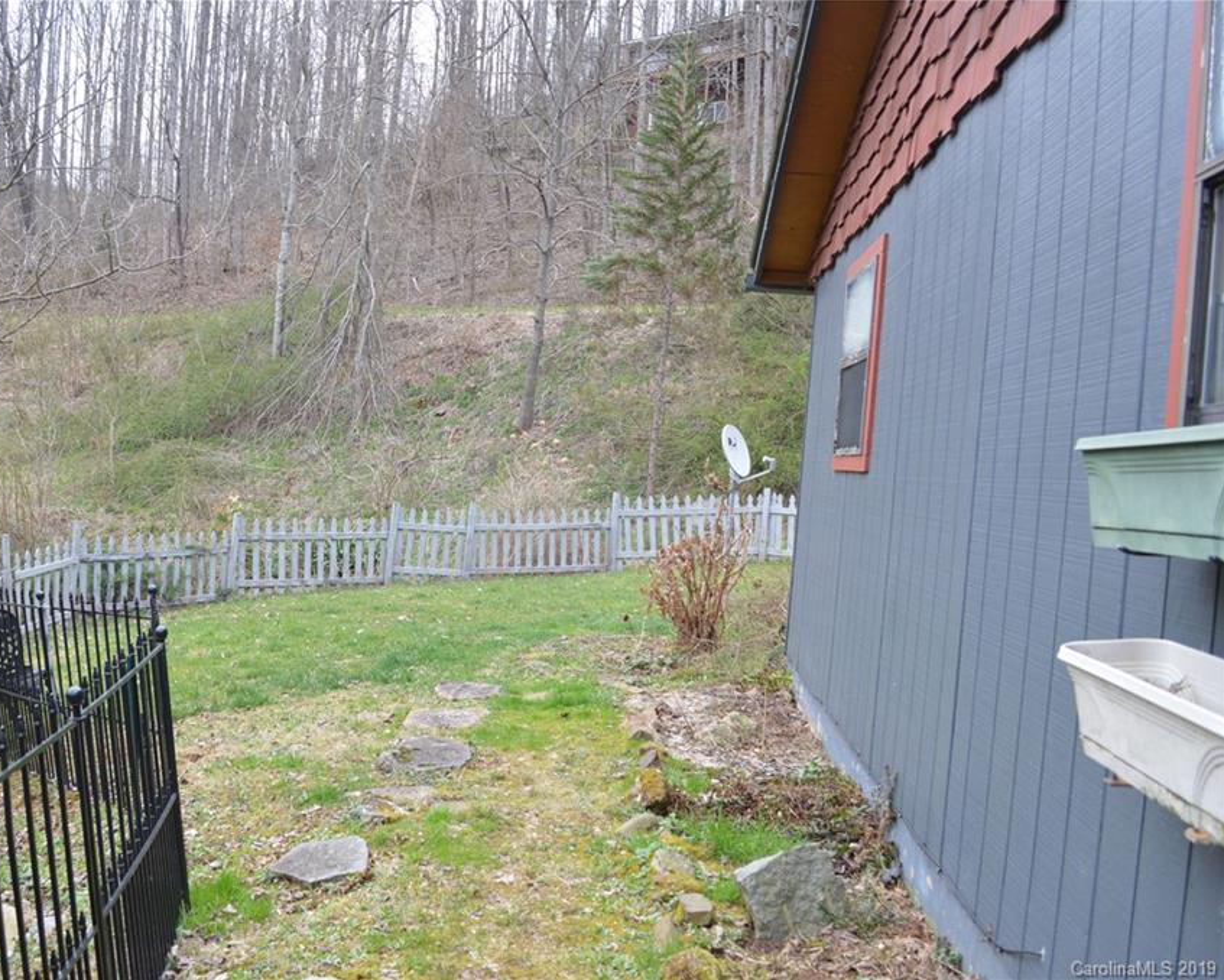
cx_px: 487
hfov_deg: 52.5
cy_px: 490
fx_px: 1232
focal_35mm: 34
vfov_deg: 43.4
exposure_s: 1/125
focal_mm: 20
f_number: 5.6
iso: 280
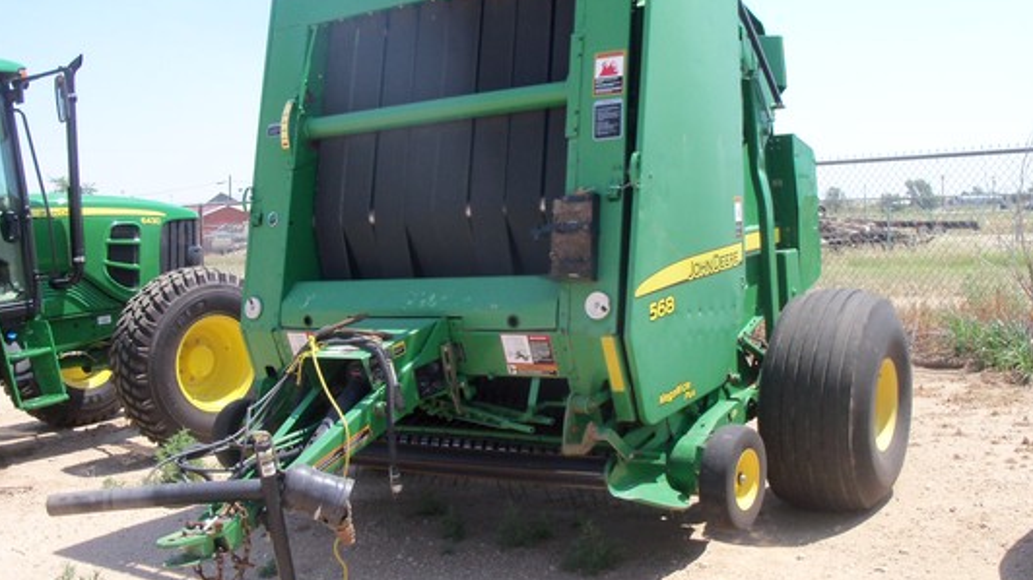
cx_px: 515
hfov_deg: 51.6
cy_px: 281
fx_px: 1068
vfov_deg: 30.4
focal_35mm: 39
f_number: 3
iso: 80
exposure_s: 1/640
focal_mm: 6.3
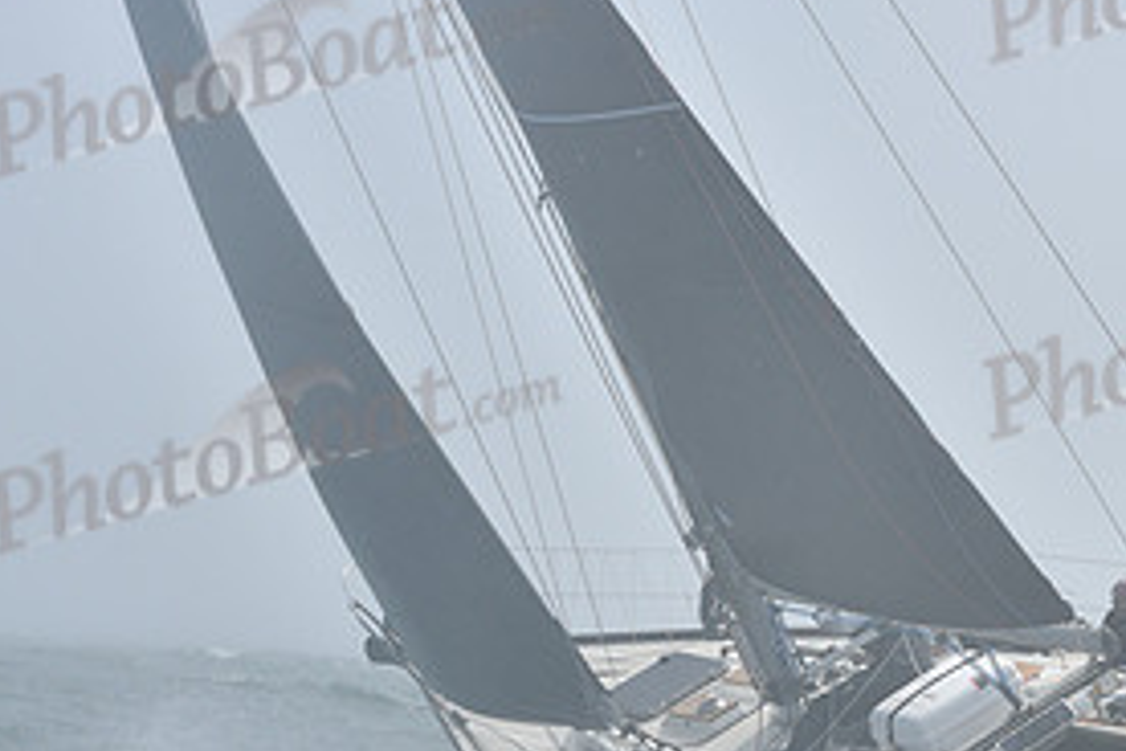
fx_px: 4597
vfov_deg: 9.3
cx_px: 775
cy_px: 602
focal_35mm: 147
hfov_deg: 13.9
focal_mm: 70
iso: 320
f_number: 11
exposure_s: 1/800
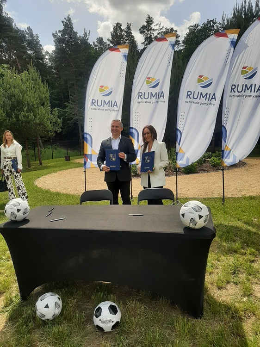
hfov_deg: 53.0
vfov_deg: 67.3
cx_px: 130
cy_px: 174
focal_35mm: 26
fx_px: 261
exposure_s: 1/2433
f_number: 1.7
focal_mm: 3.93
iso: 40
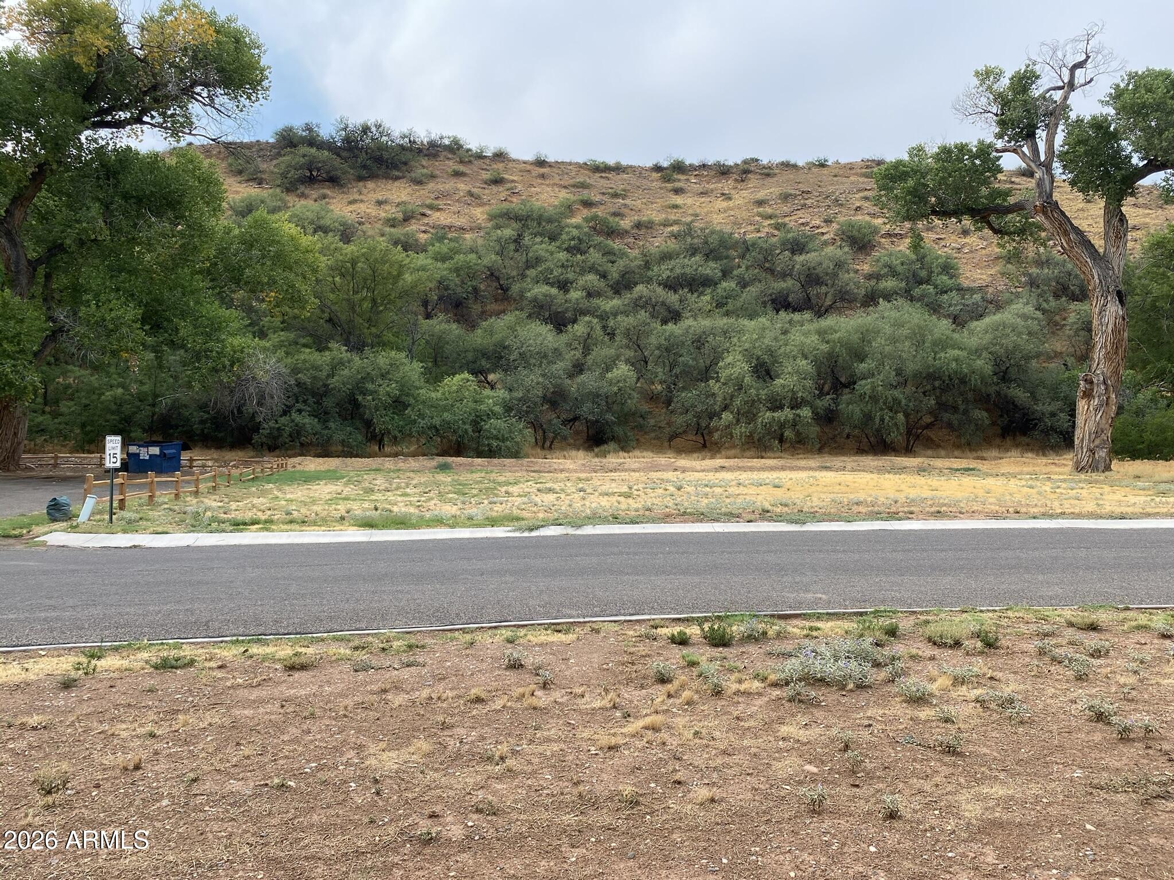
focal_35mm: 26
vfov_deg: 53.1
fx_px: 882
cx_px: 587
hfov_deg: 67.3
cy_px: 440
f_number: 1.8
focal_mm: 4.25
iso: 32
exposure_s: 1/728
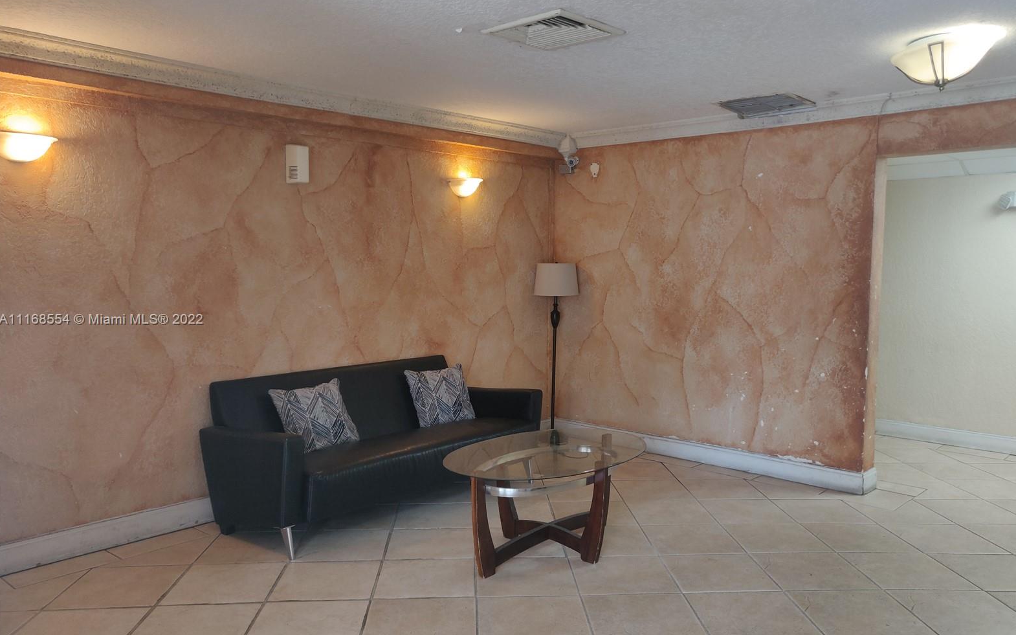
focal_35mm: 27
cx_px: 514
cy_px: 320
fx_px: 748
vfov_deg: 46.0
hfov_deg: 68.4
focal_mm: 4.25
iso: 160
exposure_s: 1/33
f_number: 1.7
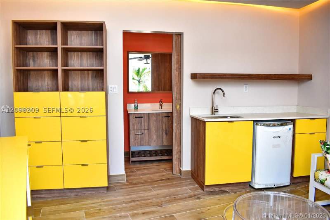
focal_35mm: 27
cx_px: 165
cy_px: 110
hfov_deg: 67.4
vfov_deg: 47.9
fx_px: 247
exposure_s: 1/100
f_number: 5
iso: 800
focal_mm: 18
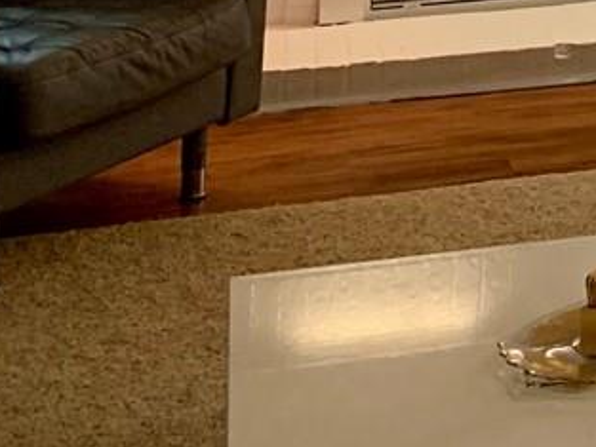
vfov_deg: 9.8
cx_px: 1207
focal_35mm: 133
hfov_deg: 12.8
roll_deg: -0.6
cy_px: -616
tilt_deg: +0.4
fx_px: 2291
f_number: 1.8
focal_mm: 4.25
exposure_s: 1/60
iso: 100
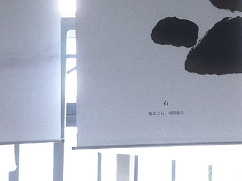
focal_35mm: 124
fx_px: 866
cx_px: 182
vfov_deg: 11.4
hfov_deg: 15.8
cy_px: -99
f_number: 2.8
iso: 80
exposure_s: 1/33
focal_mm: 3.85
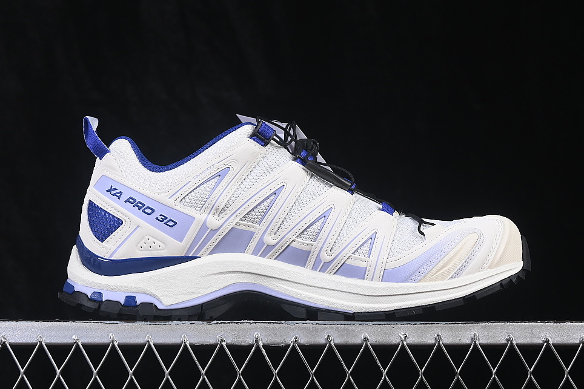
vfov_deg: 16.3
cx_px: 293
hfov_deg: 24.2
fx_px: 1363
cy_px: 186
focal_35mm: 84
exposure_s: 1/80
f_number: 8
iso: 160
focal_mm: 50
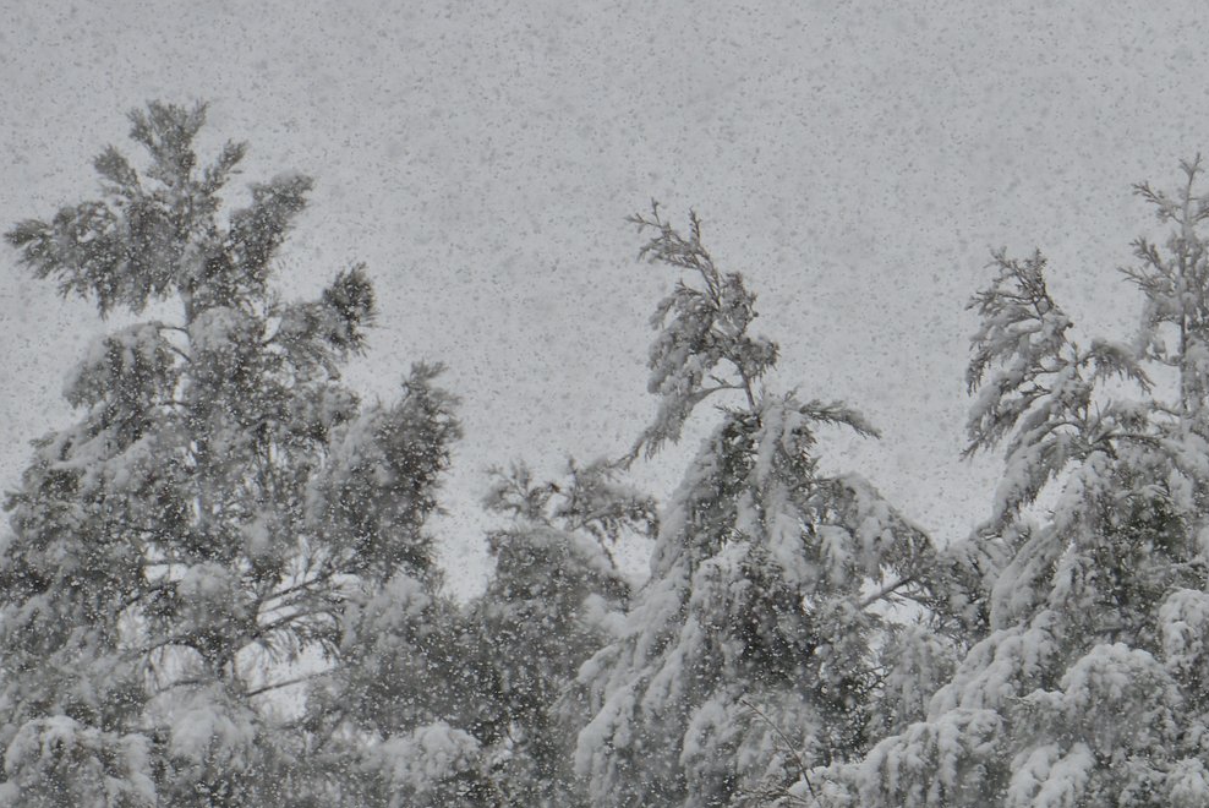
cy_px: 708
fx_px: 27856
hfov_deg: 2.5
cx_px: 1017
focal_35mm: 829
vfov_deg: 1.7
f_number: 9
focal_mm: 400
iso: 400
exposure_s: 1/250
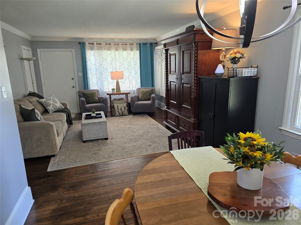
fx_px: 200
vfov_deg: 58.9
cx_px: 150
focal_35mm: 23
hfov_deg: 73.9
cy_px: 112
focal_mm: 6.3
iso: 200
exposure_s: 1/120
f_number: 1.7
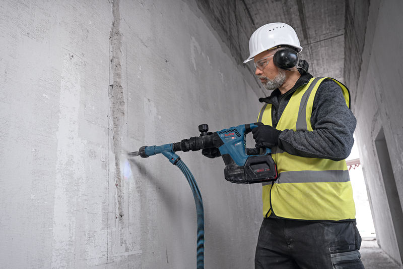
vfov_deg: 45.7
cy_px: 134
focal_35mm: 28
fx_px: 319
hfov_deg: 64.6
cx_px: 202
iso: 1250
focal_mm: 28.5
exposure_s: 1/200
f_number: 4.5
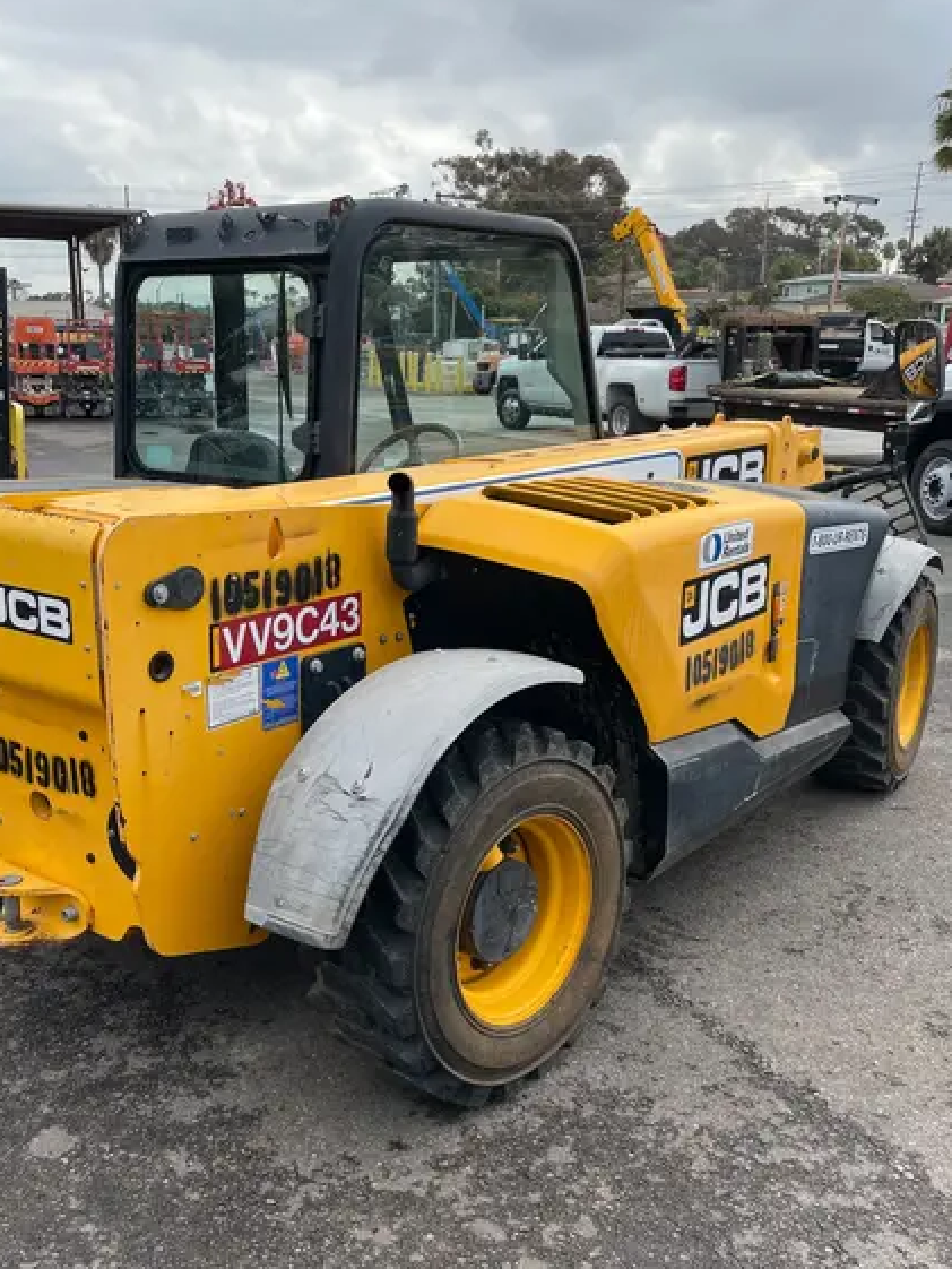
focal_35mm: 34
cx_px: 418
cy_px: 677
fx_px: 1246
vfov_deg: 53.9
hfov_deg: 41.7
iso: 50
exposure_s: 1/2564
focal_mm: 4.2
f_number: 1.6
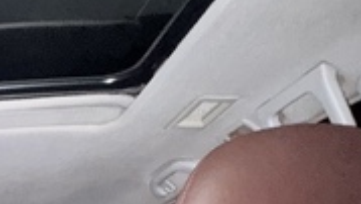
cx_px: -87
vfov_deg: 18.2
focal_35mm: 51
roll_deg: +1.4
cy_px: 374
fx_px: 489
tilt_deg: -4.6
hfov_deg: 32.4
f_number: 2.2
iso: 500
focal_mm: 2.22
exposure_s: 1/16
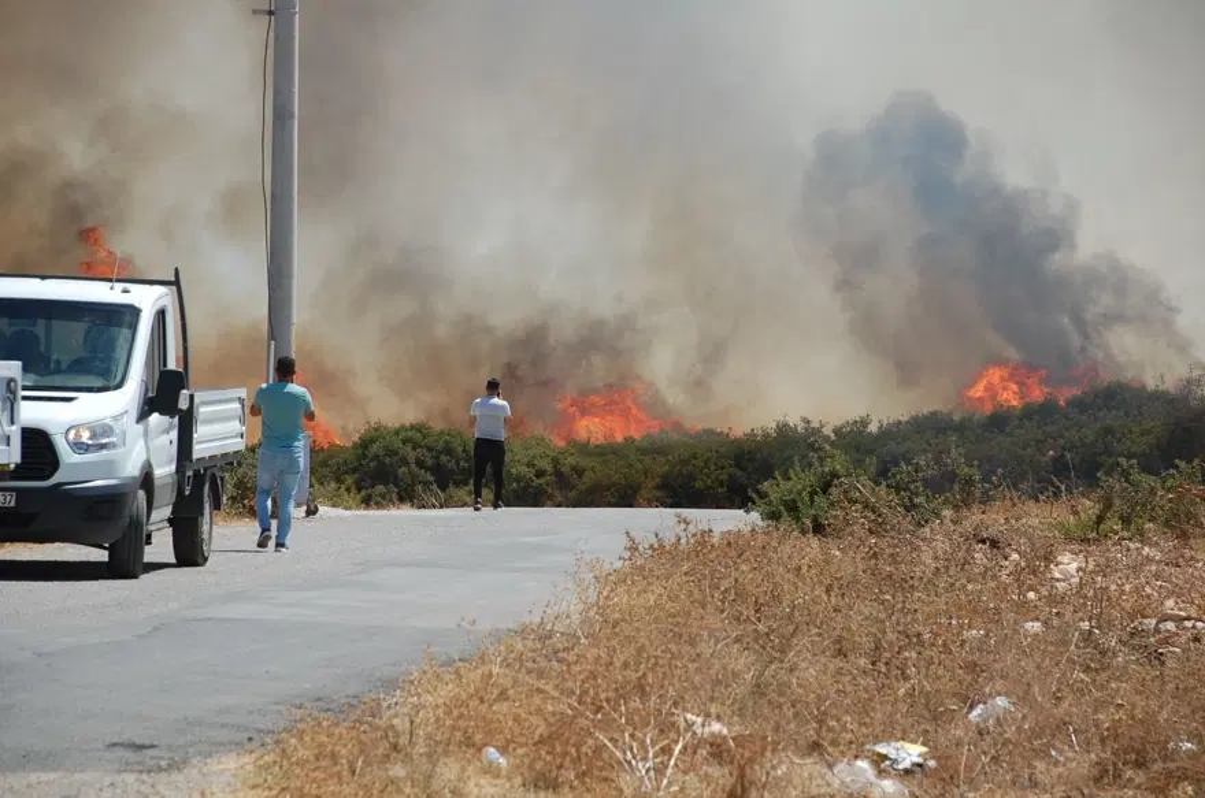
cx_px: 602
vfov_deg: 9.1
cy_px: 399
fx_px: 5011
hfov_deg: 13.7
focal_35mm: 150
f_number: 6.3
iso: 200
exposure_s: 1/640
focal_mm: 100
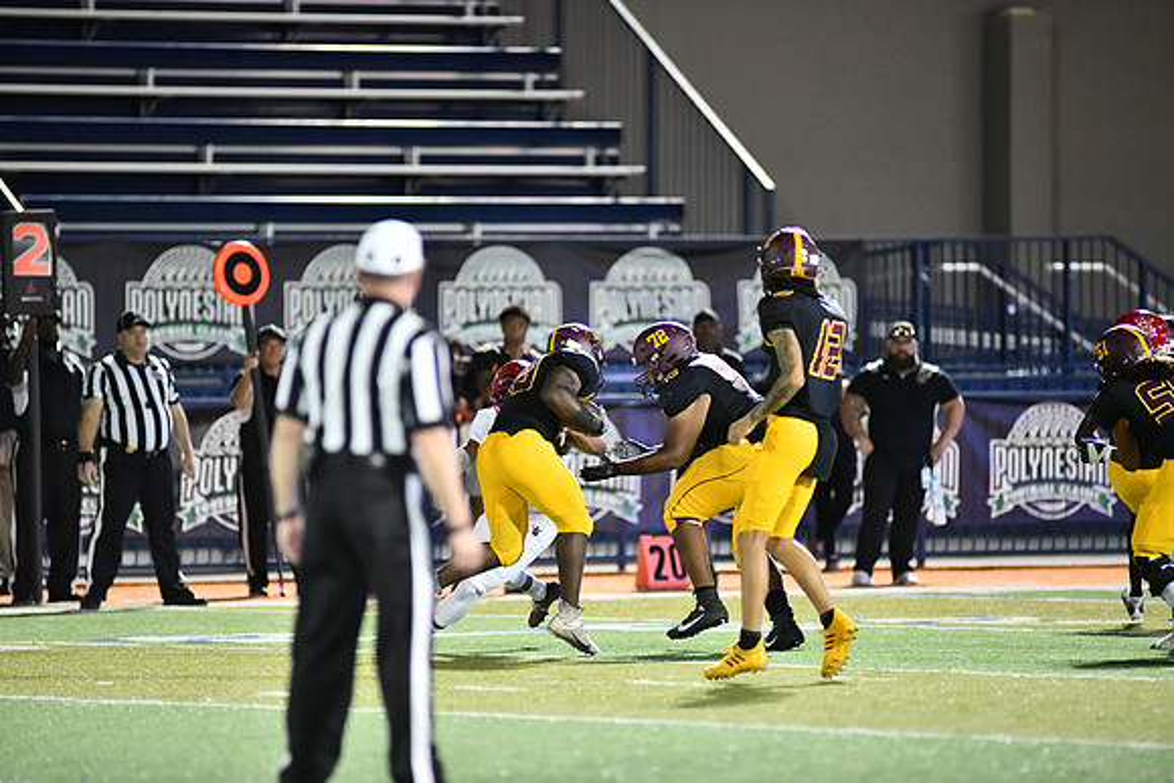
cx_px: 587
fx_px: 9785
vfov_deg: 4.6
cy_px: 392
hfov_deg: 6.9
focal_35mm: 300
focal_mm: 300
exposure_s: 1/1250
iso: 8000
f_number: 2.8
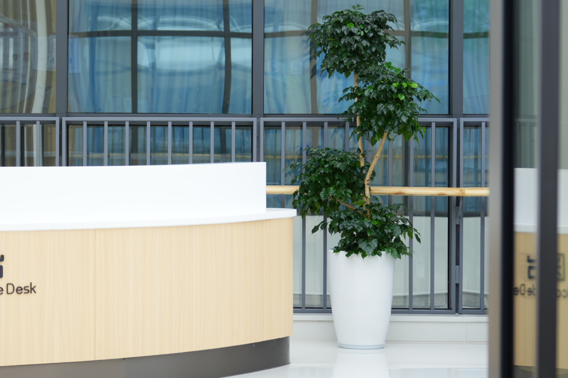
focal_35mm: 121
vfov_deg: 11.3
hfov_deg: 16.8
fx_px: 1909
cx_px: 100
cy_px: 163
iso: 160
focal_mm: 53
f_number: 2.8
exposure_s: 1/100
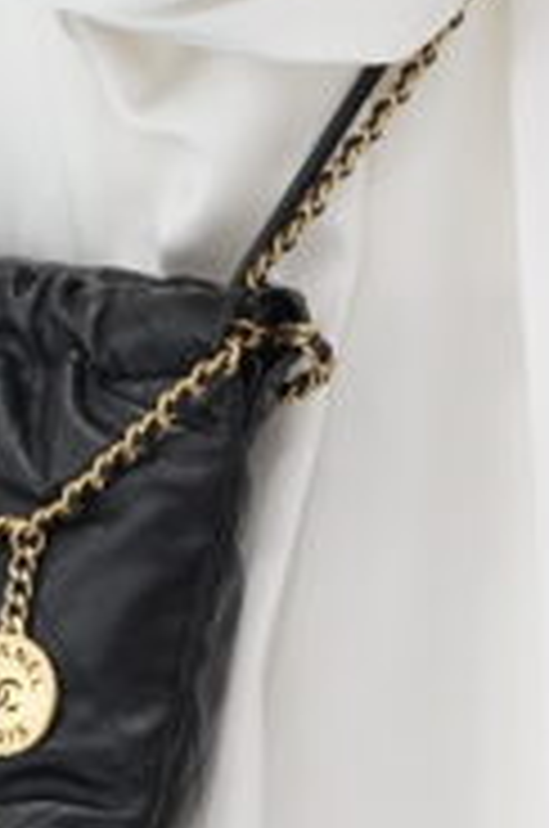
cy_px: 405
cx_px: 380
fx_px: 6406
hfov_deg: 4.9
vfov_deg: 7.4
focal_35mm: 279
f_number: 6.3
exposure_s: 1/10
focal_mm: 50
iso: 640
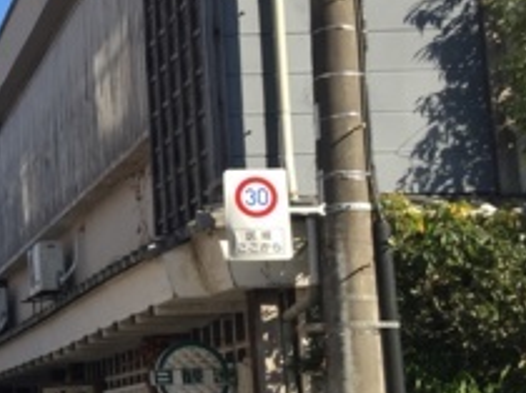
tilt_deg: +7.9
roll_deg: +0.4
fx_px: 1260
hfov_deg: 21.0
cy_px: 248
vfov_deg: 17.7
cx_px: -190
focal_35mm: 83
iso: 32
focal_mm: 4.15
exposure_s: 1/807
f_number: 2.2
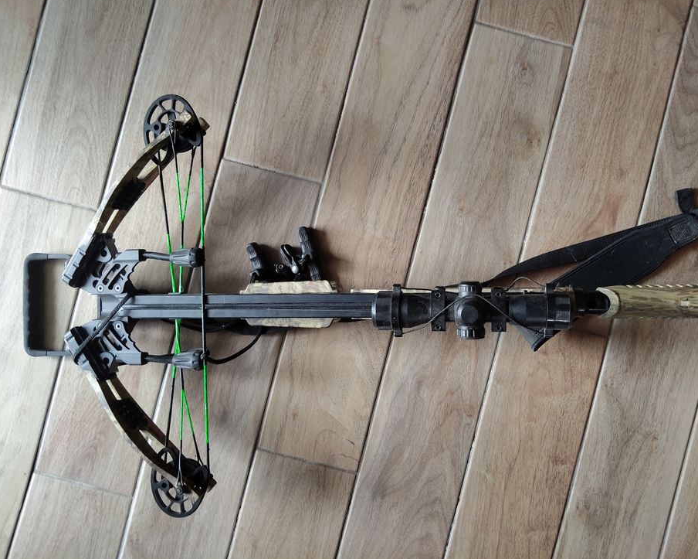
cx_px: 382
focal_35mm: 27
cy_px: 272
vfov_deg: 53.2
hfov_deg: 63.9
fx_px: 558
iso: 334
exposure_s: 1/25
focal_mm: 4.15
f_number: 1.8
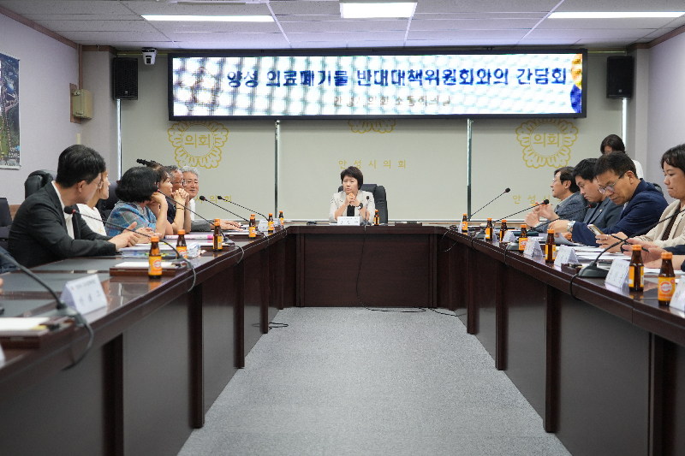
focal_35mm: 44
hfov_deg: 44.5
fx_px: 837
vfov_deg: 30.5
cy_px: 228
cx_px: 342
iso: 500
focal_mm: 44
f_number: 4.5
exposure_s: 1/50
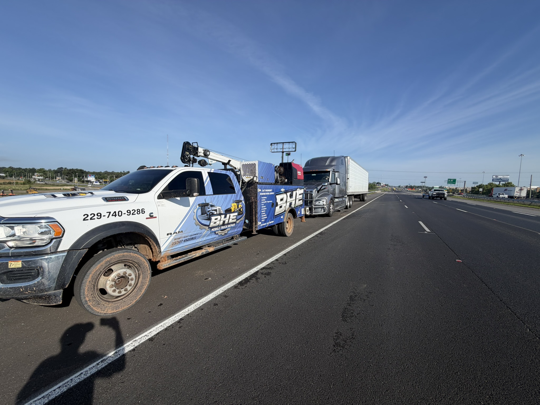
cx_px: 270
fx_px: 218
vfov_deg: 85.7
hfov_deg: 102.1
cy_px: 202
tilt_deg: -4.7
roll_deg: -1.8
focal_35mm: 14
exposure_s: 1/970
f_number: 2.2
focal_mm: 2.22
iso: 20
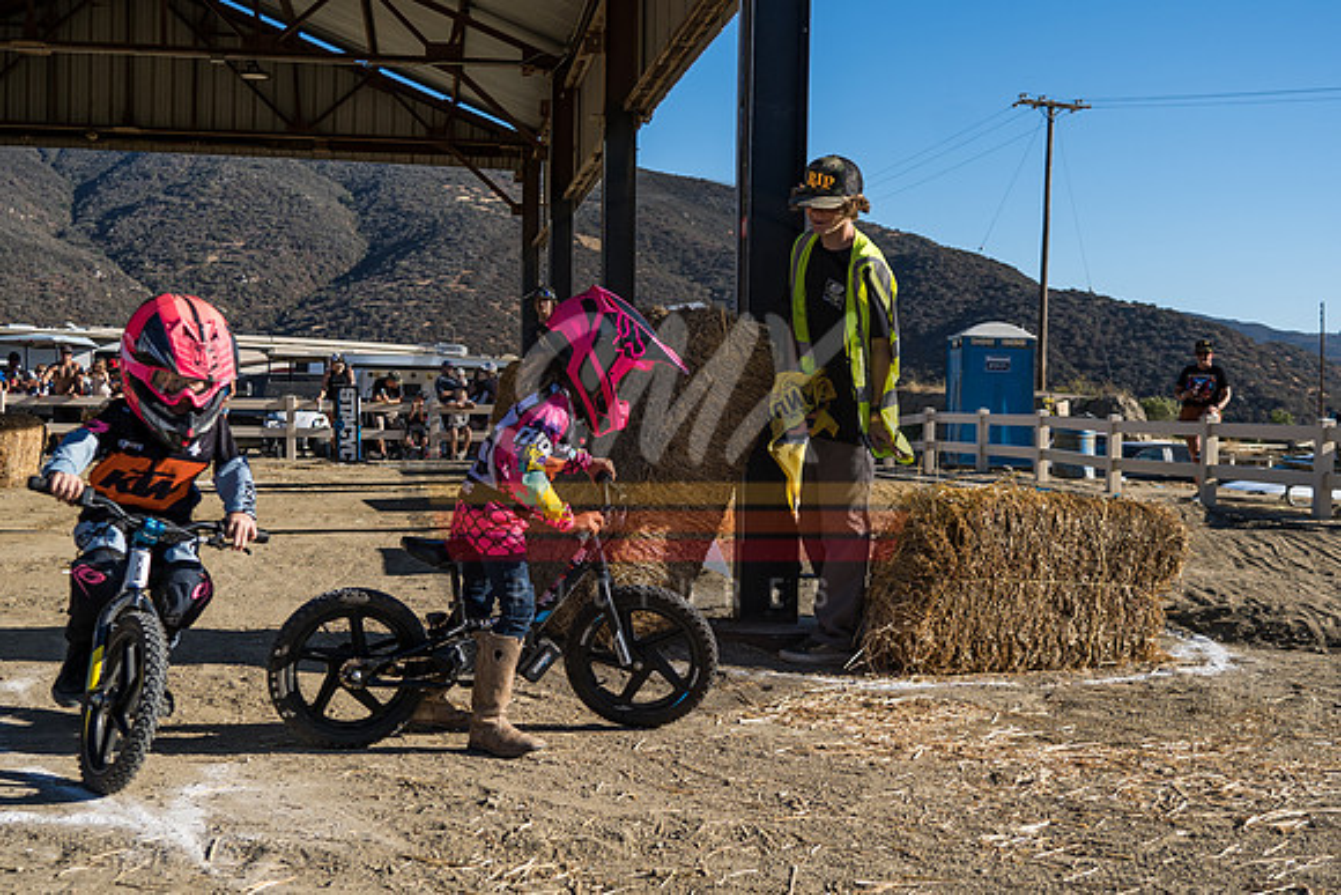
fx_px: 1677
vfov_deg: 29.9
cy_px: 448
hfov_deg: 43.6
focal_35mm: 45
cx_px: 670
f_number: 4
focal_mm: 30
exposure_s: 1/1600
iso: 125
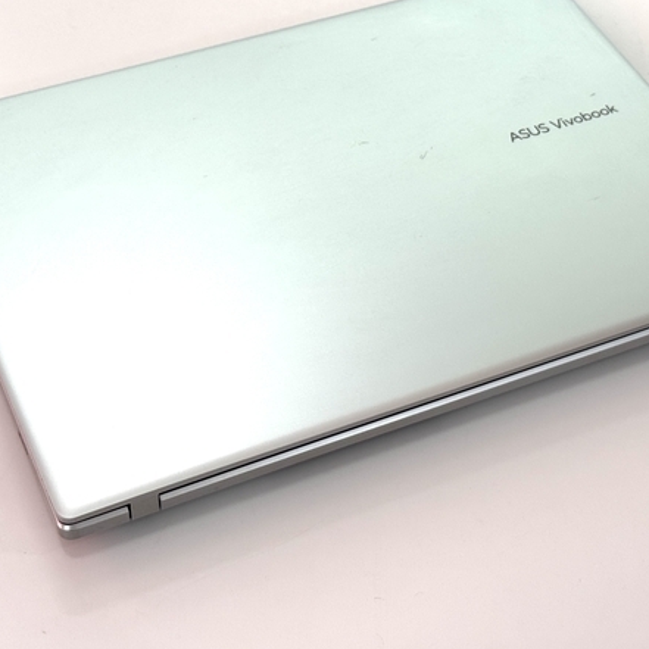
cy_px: 230
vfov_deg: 22.4
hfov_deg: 22.5
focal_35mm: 77
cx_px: 343
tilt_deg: -47.5
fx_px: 1633
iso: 64
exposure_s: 1/349
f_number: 1.78
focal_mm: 6.76
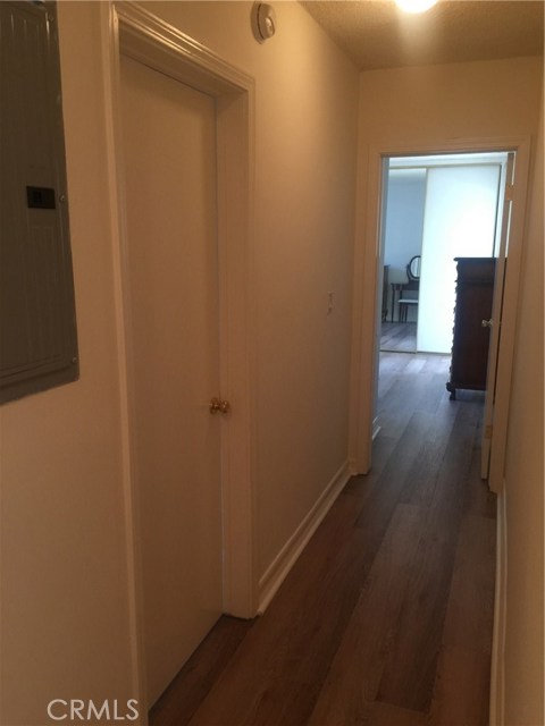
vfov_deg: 61.7
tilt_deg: -11.6
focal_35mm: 29
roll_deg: +0.2
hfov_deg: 48.2
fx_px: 609
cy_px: 363
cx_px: 272
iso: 100
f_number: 2.2
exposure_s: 1/15
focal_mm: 4.15
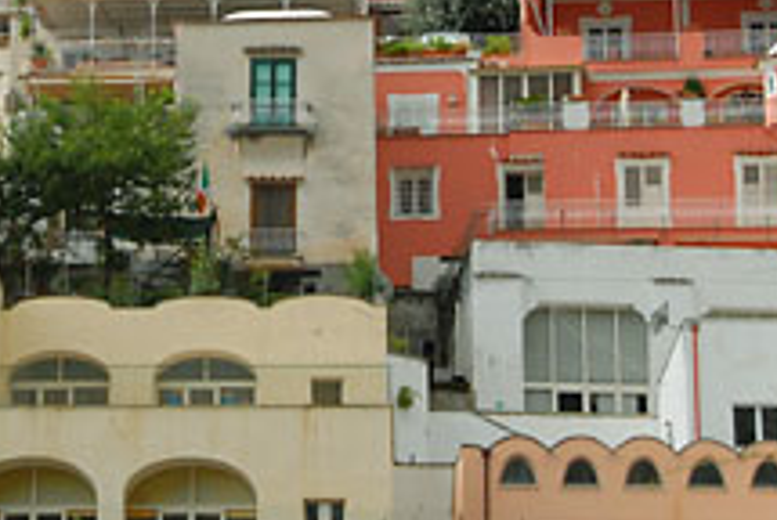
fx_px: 4106
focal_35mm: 190
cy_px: -23
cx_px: 213
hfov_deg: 10.8
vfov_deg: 7.2
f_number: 6.3
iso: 160
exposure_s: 1/400
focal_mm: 44
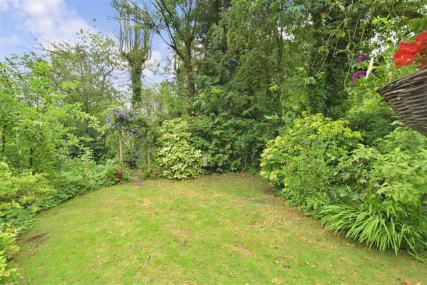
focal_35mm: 15
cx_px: 214
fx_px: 178
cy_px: 142
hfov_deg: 100.4
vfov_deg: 77.3
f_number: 10
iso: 400
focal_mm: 10
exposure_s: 1/100
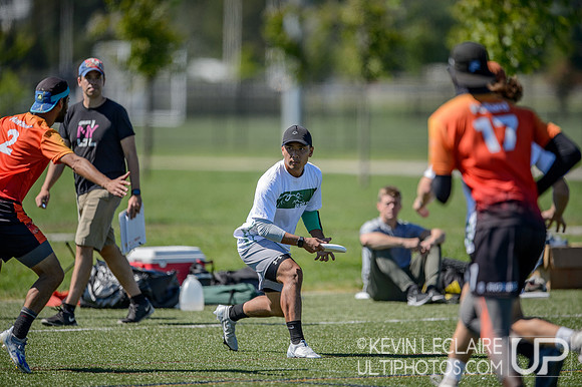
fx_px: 6463
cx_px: 291
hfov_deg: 5.2
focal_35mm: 400
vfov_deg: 3.4
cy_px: 194
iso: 200
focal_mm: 400
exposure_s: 1/4000
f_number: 2.8
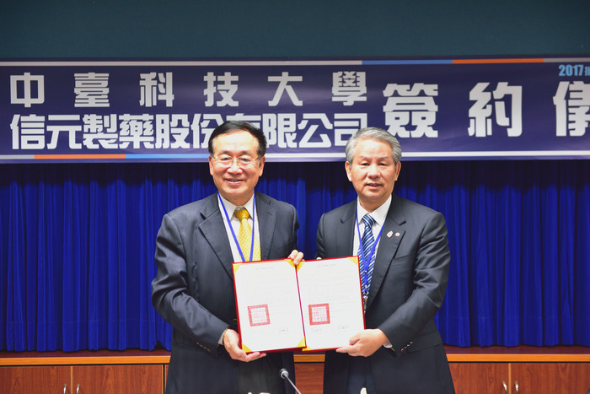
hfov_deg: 30.5
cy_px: 197
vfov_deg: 20.6
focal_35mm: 66
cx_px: 295
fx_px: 1082
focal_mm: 66
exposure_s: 1/40
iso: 800
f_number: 3.5
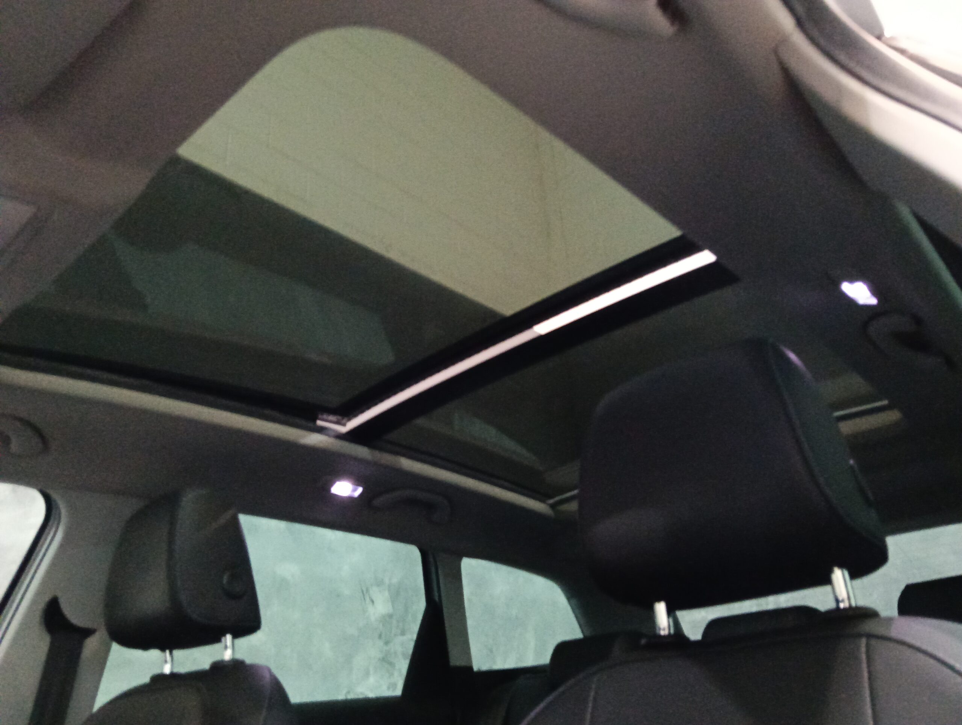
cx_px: 481
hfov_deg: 65.2
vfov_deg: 51.5
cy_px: 362
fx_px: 751
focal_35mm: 27
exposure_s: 1/14.3
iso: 2000
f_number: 16
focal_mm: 3.98
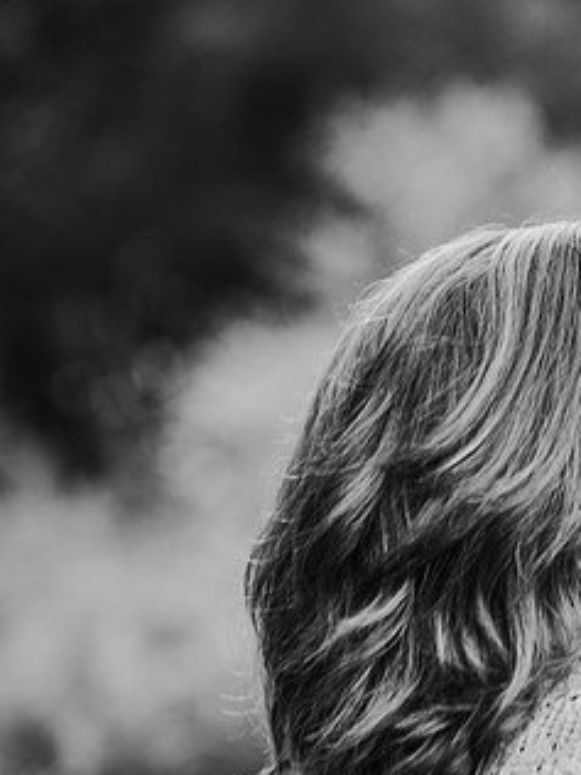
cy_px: 435
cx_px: 669
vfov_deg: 13.2
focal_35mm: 150
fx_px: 3357
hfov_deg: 9.8
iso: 320
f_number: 2.2
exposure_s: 1/200
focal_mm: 85
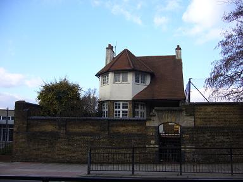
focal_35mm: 36
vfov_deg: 39.7
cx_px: 122
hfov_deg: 51.4
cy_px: 91
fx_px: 253
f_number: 2.9
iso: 80
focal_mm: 6
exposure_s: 1/320
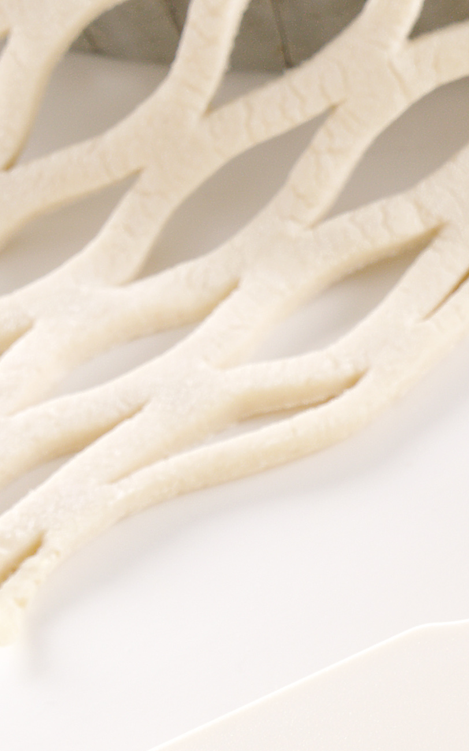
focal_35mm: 306
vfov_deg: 6.9
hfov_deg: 4.2
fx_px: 6261
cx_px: 1220
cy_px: 131
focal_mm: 53
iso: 200
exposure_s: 1/80
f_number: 11
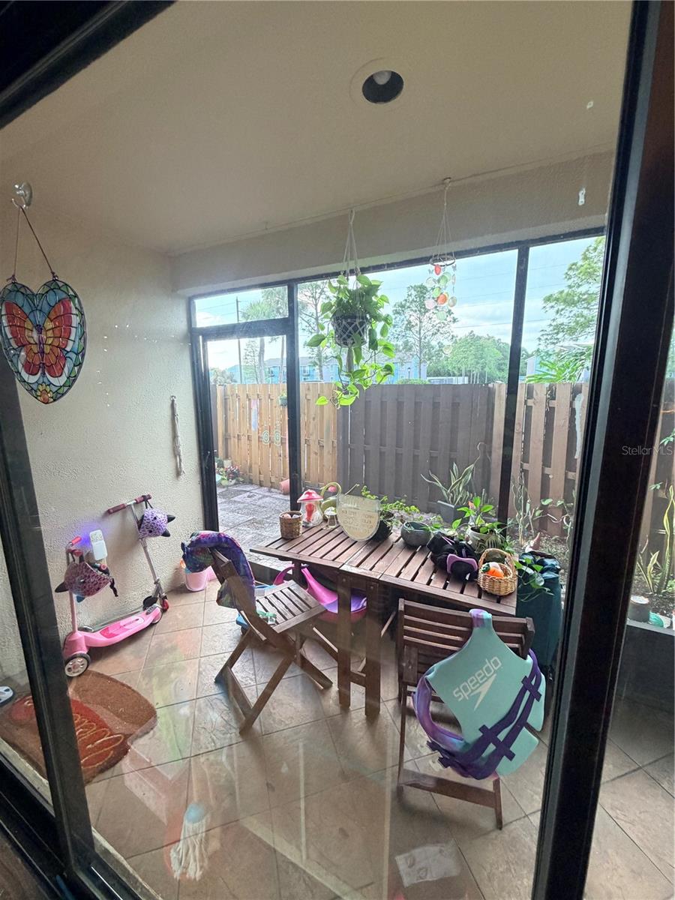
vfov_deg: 102.1
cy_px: 450
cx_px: 338
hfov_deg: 85.7
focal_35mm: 14
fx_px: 364
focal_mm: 2.22
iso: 320
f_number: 2.2
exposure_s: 1/120
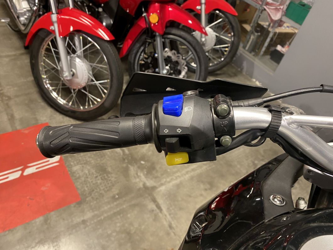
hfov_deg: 67.3
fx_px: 250
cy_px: 125
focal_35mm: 26
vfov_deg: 53.1
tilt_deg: -46.5
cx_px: 166
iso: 250
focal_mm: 4.25
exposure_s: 1/50
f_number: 1.8
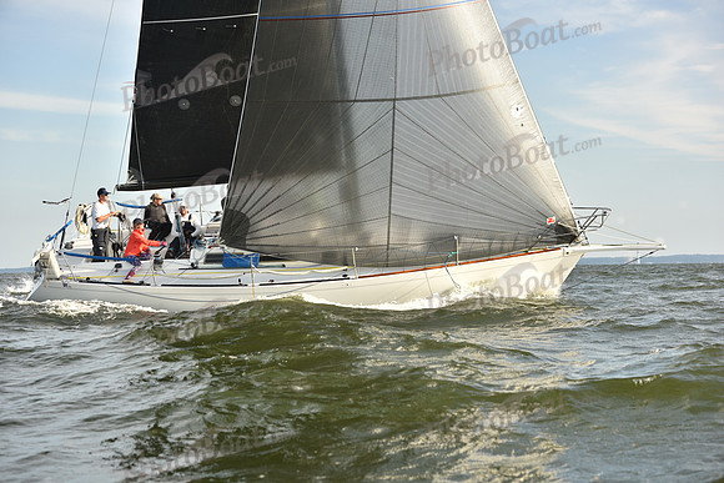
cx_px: 362
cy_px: 242
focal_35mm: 70
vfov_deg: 19.5
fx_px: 1408
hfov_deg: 28.8
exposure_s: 1/800
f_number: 5
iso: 250
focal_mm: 70
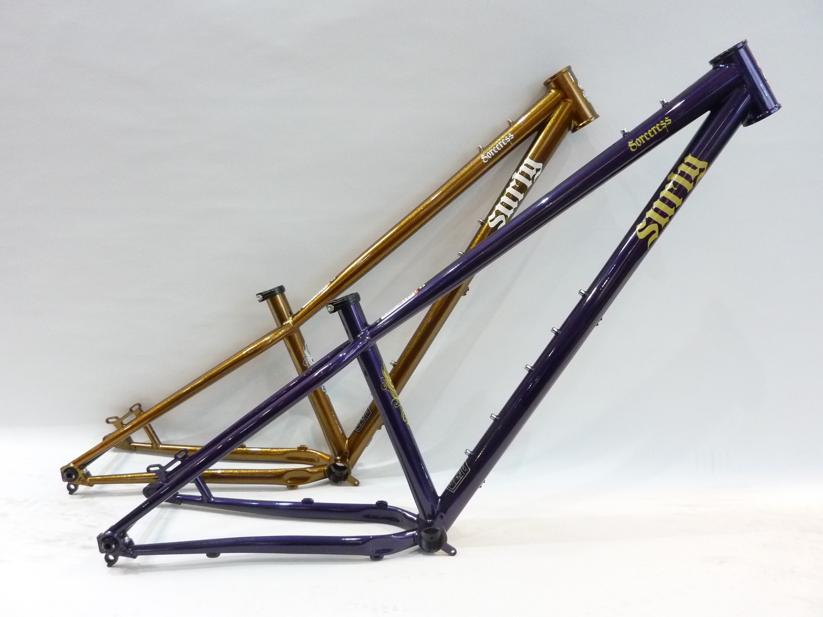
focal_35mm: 25
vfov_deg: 54.9
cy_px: 308
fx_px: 594
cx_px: 412
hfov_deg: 69.4
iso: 400
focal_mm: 4.1
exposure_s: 1/20
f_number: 3.3
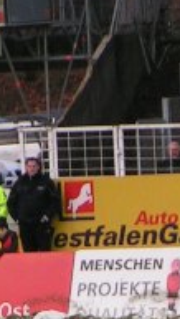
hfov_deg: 1.5
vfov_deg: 2.7
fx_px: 6860
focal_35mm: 811
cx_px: 324
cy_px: 425
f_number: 3.5
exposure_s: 1/200
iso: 80
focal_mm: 27.5
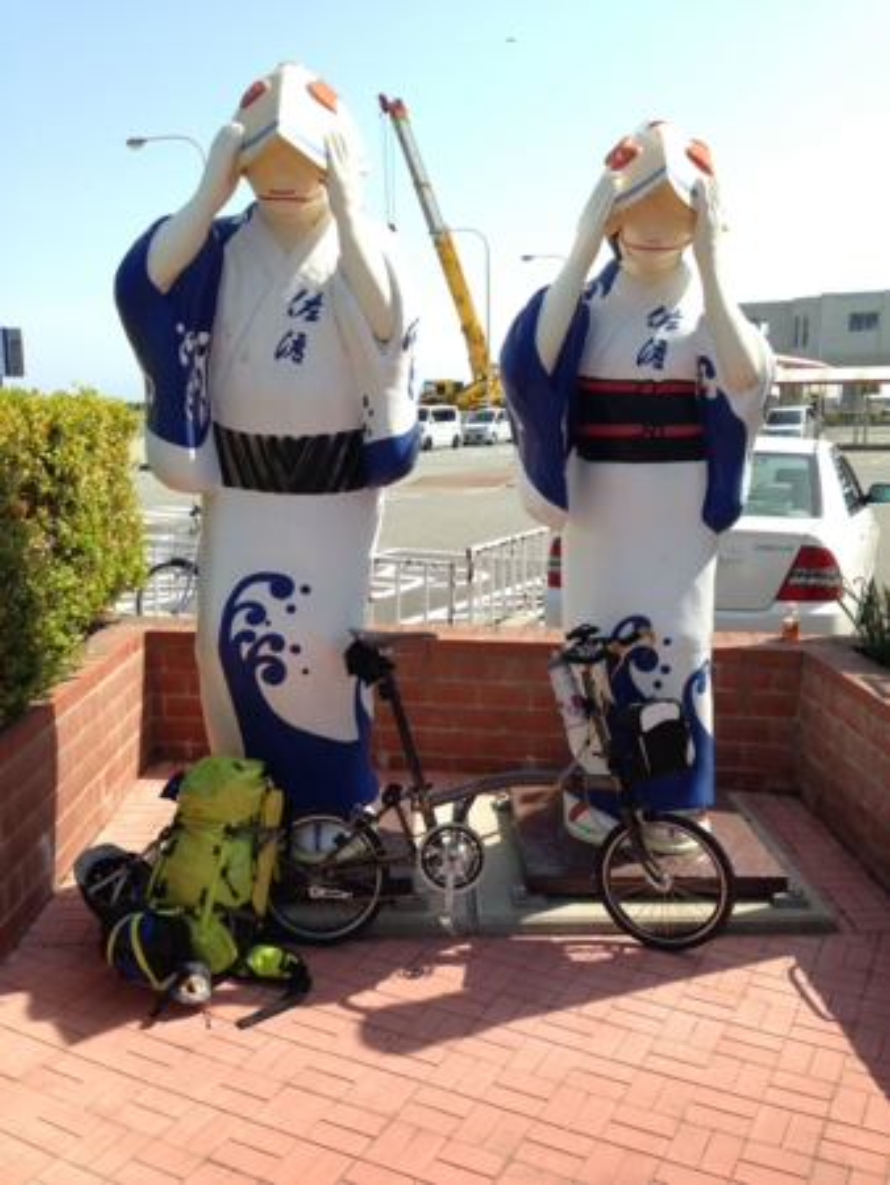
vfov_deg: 55.3
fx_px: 1130
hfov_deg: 43.0
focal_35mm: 33
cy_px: 592
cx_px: 445
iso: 50
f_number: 2.4
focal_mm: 4.12
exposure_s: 1/935
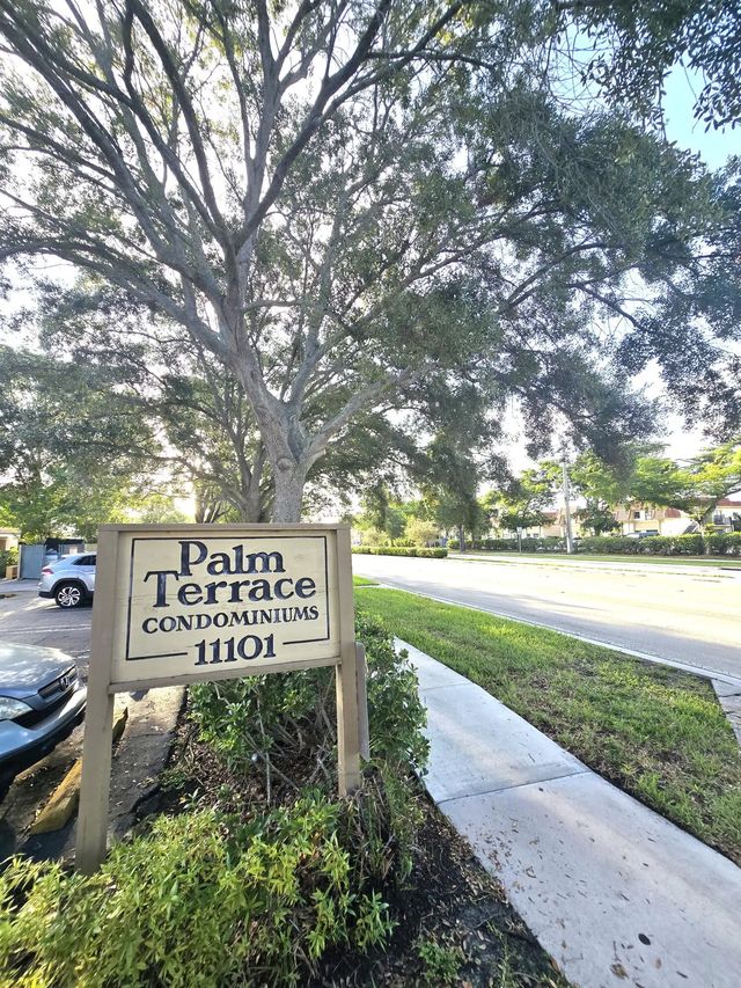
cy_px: 494
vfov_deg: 106.2
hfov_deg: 89.9
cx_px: 370
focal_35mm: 13
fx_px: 371
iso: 50
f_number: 2.2
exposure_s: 1/476
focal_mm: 2.2
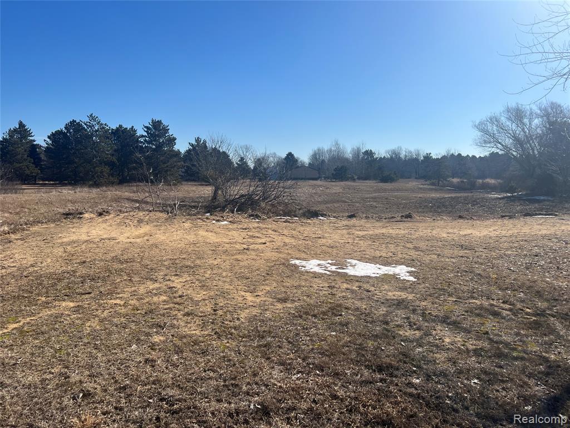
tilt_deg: -5.8
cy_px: 214
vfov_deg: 53.1
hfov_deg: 67.3
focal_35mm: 26
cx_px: 285
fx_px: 428
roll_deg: -0.4
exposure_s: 1/6579
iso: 50
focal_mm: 5.7
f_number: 1.5
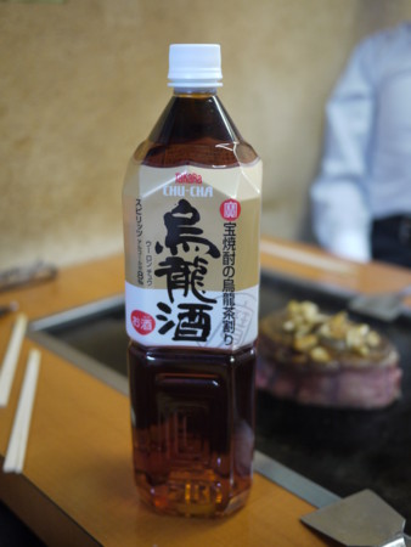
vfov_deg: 46.8
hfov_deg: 36.0
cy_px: 274
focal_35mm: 40
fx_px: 633
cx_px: 206
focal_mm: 20
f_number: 1.7
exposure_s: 1/30
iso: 400
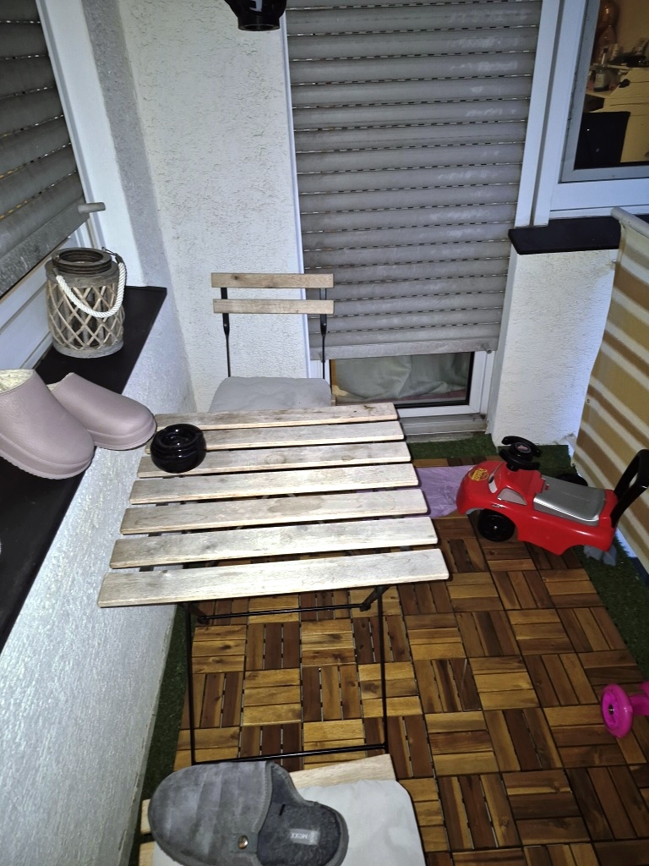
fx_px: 575
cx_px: 324
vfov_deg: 73.9
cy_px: 433
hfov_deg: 58.9
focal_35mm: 23
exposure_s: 1/19
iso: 125
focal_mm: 5.4
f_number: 1.8
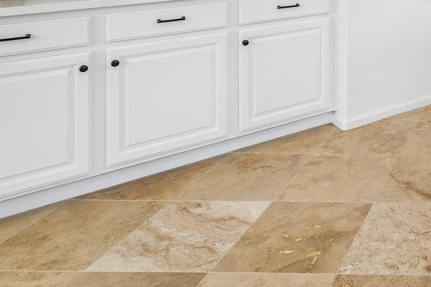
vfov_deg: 27.6
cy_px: -78
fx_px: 491
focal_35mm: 41
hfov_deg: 36.0
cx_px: 527
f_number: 8
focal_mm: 14
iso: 500
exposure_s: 1/40
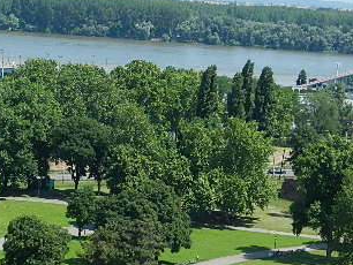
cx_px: 80
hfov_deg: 13.8
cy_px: 138
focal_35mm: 142
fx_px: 1449
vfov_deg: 10.5
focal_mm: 12.3
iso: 160
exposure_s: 1/800
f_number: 4.6
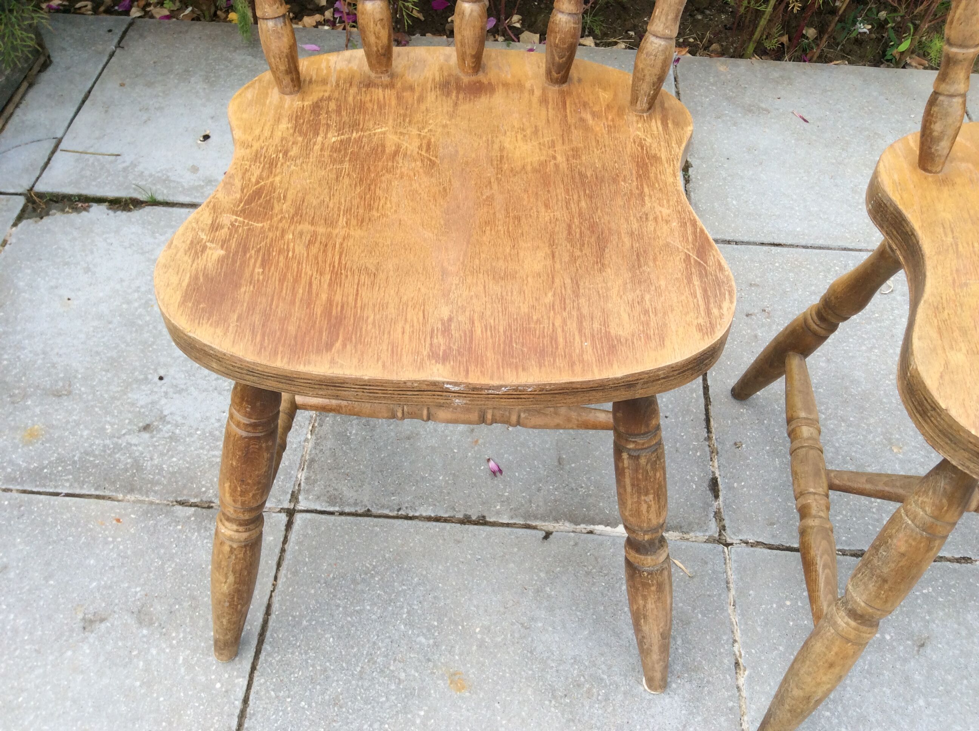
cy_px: 366
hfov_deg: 56.9
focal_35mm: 32
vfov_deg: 44.1
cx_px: 490
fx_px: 904
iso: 32
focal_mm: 3.3
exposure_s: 1/256
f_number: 2.4
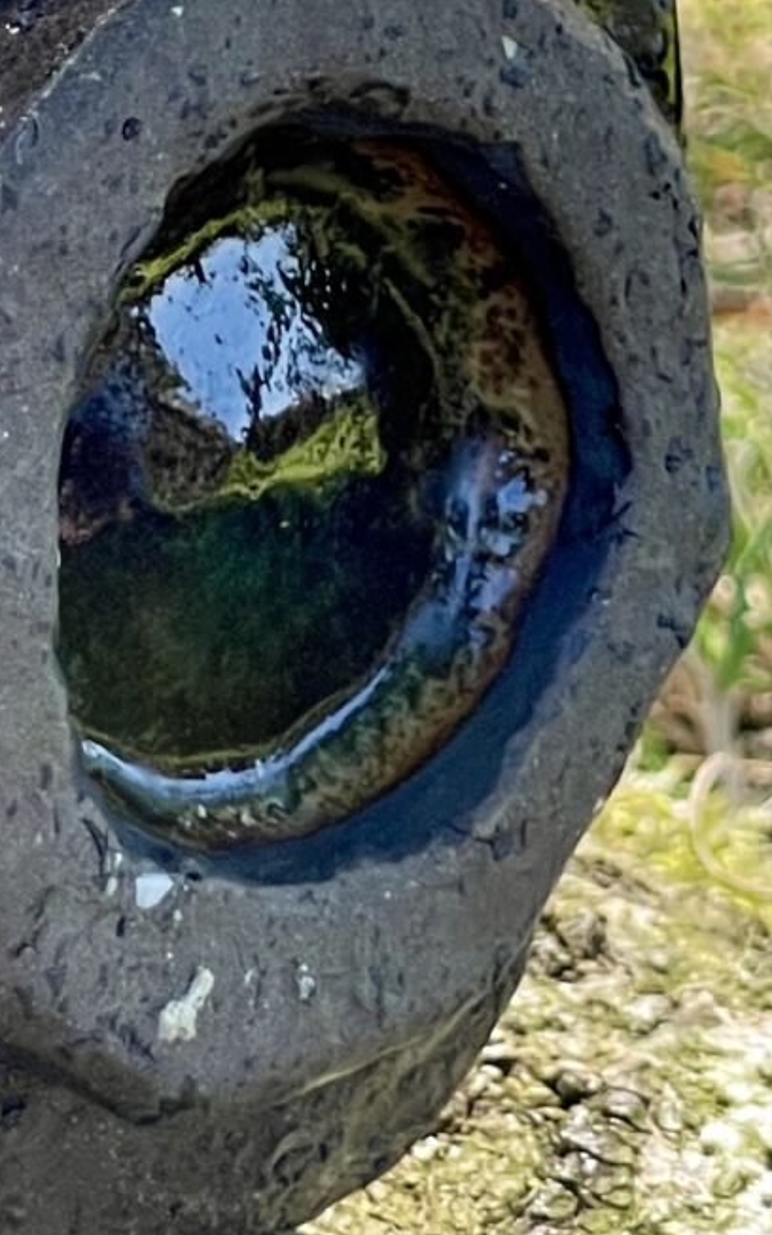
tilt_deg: -12.4
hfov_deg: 4.9
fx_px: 8956
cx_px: -255
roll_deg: -7.9
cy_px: -108
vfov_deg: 7.8
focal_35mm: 266
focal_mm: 7.5
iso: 20
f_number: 2.2
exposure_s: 1/176
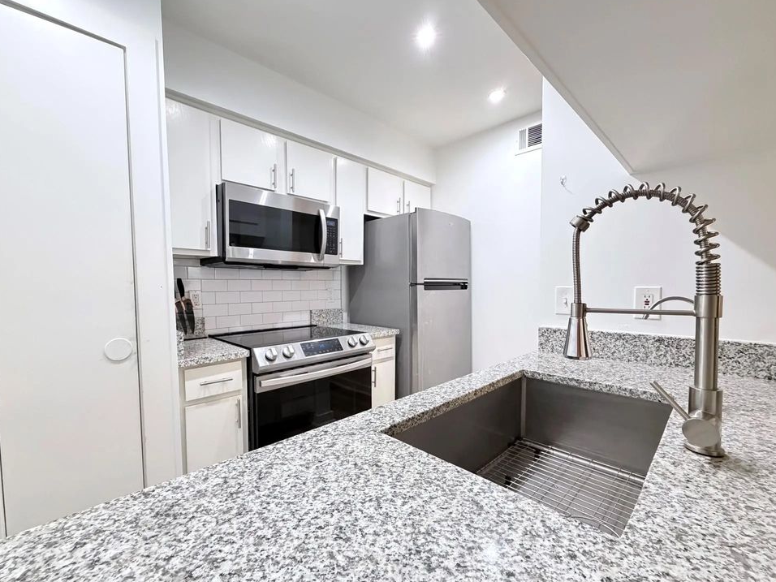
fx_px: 336
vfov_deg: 81.7
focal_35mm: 15
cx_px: 371
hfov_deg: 98.1
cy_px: 303
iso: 1000
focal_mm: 2.22
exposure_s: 1/60
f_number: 2.2
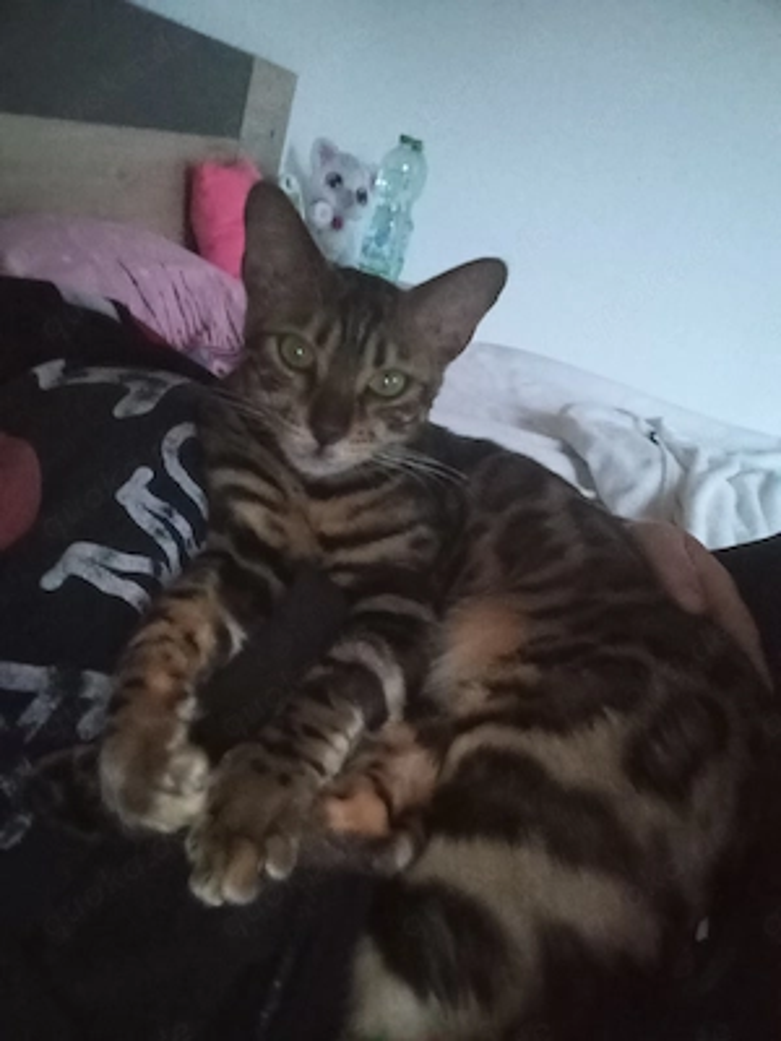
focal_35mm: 26
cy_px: 520
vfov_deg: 67.3
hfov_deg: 53.1
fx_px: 782
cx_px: 390
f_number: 2
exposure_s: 1/10
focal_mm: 2.77
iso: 3788
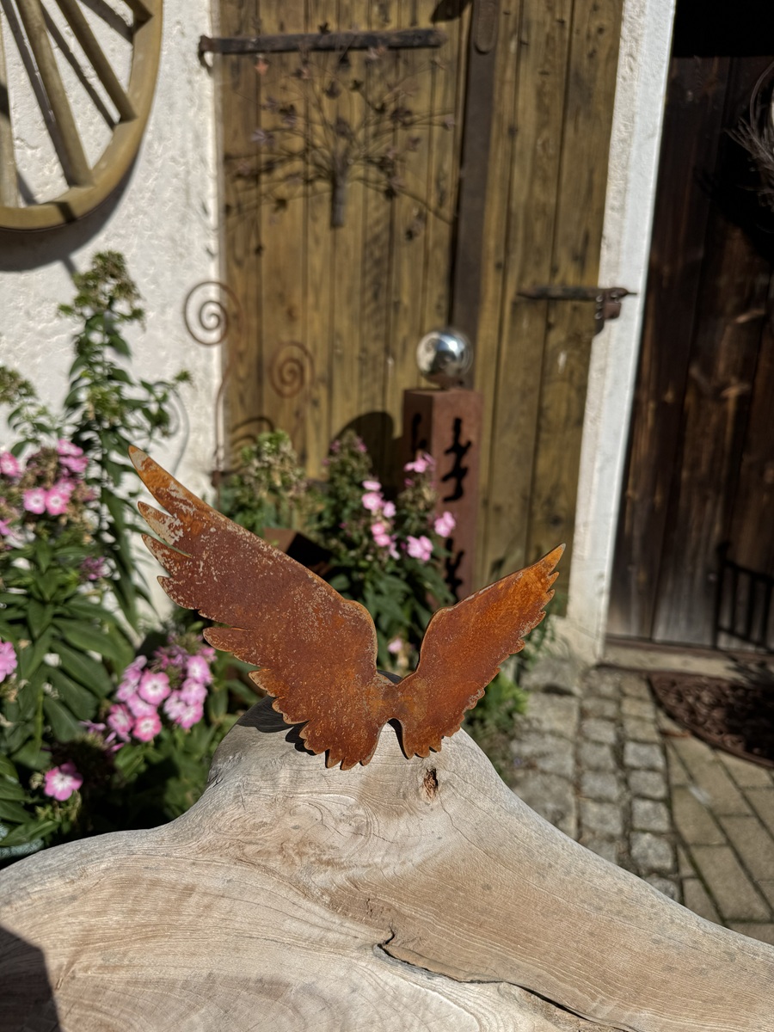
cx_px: 387
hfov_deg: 56.8
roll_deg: -2.2
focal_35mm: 24
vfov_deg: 71.6
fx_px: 716
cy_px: 516
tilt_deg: -15.4
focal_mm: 6.76
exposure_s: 1/9009
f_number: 1.78
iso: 80
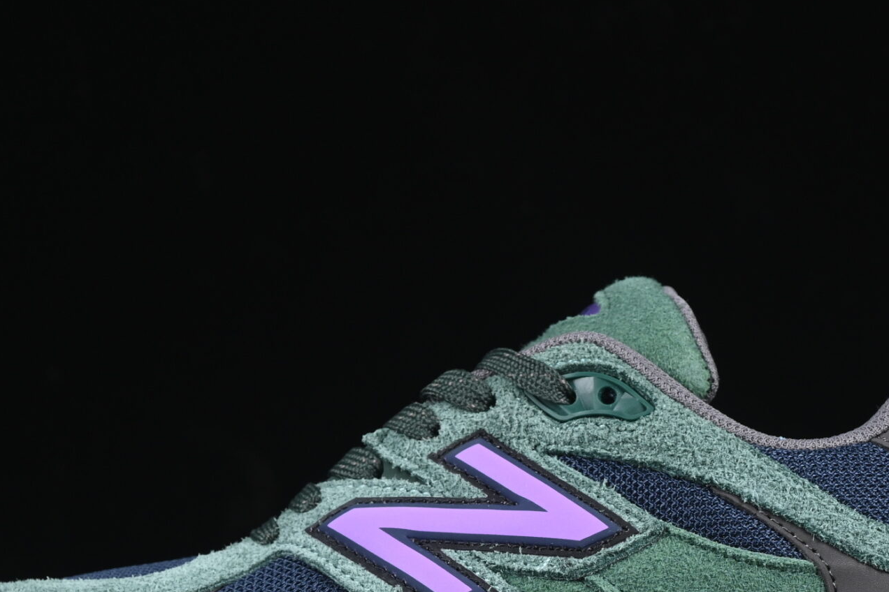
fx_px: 3729
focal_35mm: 151
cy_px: 485
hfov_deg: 13.6
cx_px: 534
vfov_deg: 9.1
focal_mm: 50
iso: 160
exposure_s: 1/60
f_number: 7.1
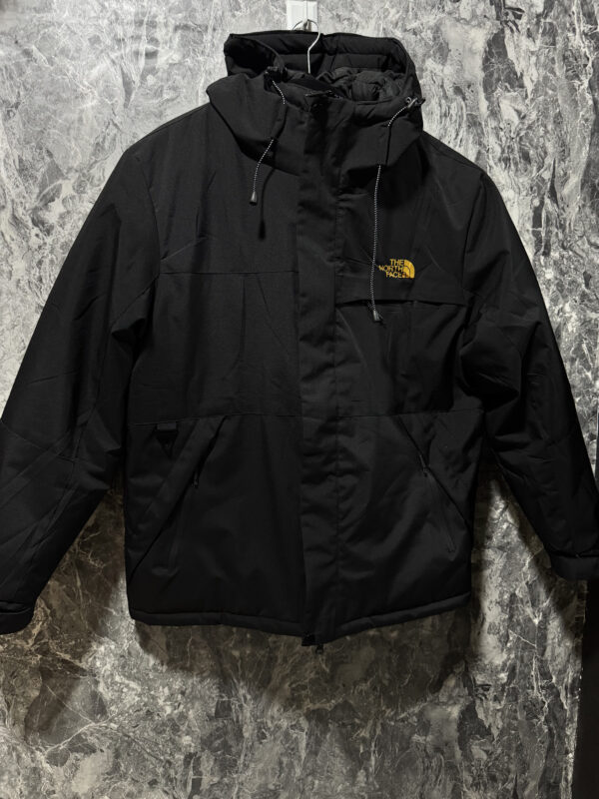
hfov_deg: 56.8
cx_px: 300
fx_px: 554
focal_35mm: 24
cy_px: 400
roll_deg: +1.5
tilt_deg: -11.3
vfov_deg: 71.6
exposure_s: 1/60
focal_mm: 6.76
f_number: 1.78
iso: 640
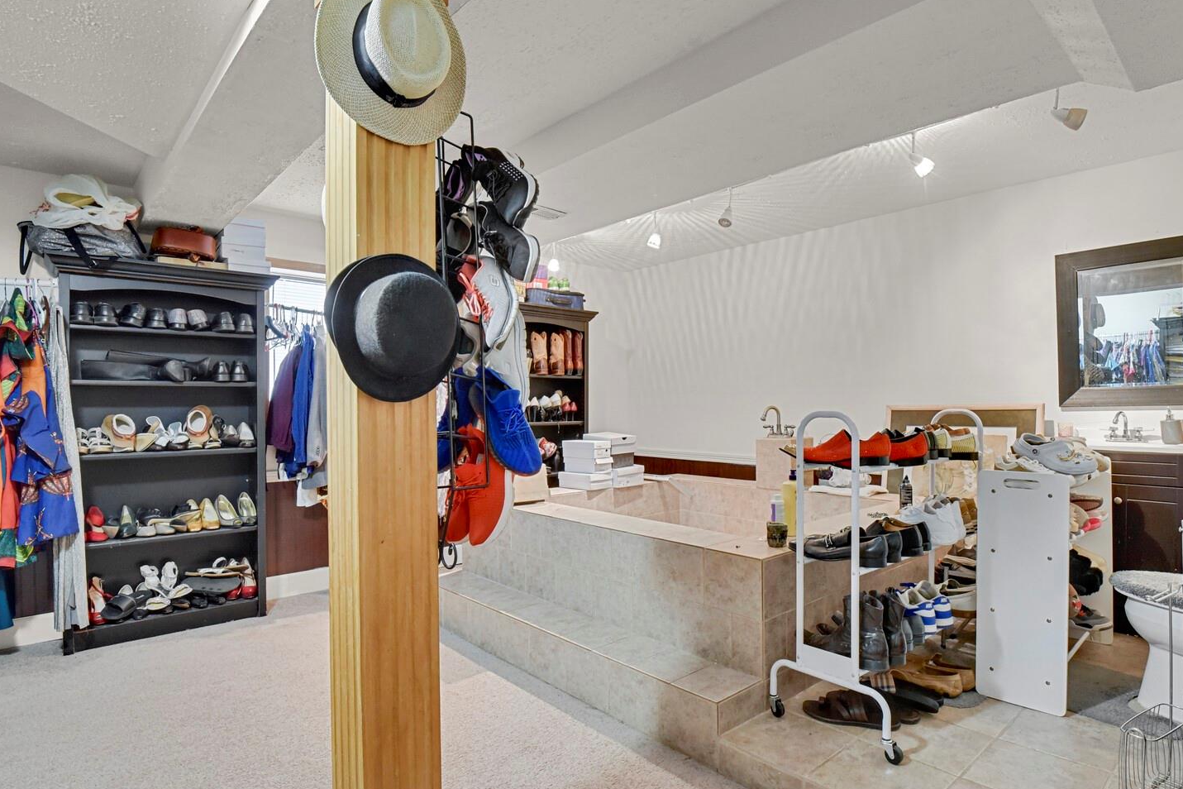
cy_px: 409
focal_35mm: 19
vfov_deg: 64.5
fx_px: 624
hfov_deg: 86.7
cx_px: 644
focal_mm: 17
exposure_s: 1/4
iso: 12800
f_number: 8
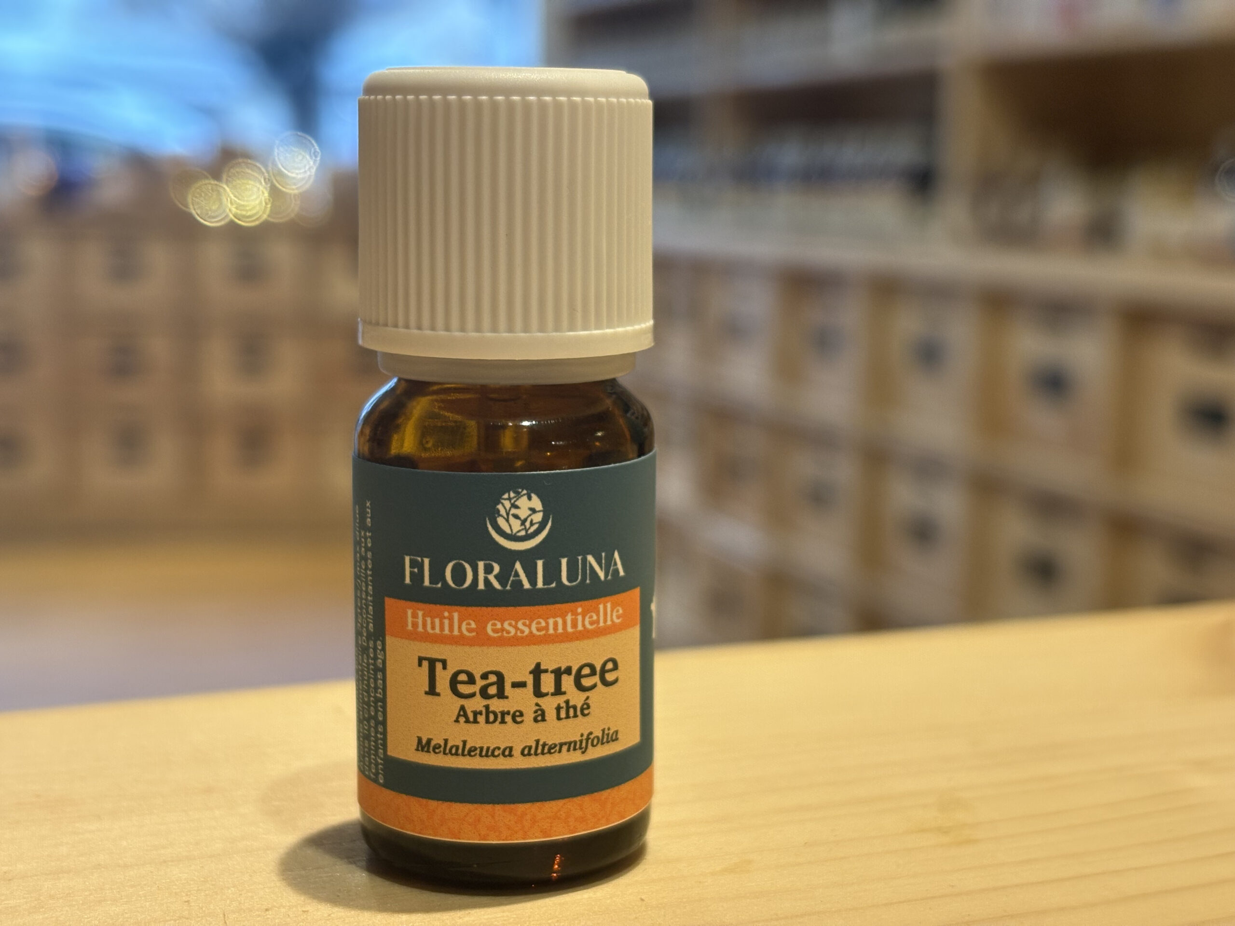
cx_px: 618
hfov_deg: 36.8
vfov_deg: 28.0
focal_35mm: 52
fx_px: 1855
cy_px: 463
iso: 125
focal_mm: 5.96
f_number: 1.6
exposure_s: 1/50
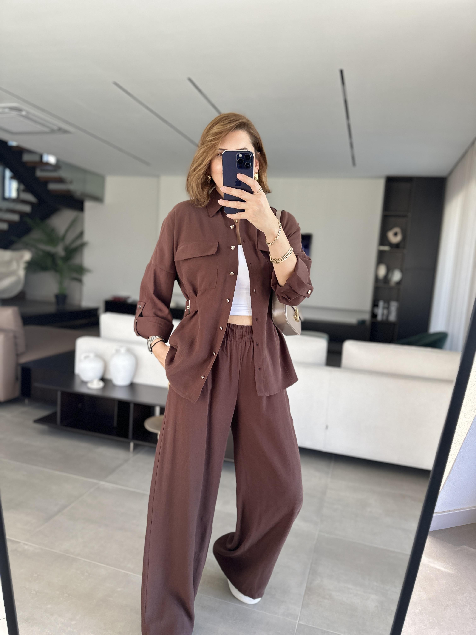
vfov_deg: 71.6
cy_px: 318
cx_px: 238
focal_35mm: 24
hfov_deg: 56.8
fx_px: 440
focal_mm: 6.86
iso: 250
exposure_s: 1/107
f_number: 1.78
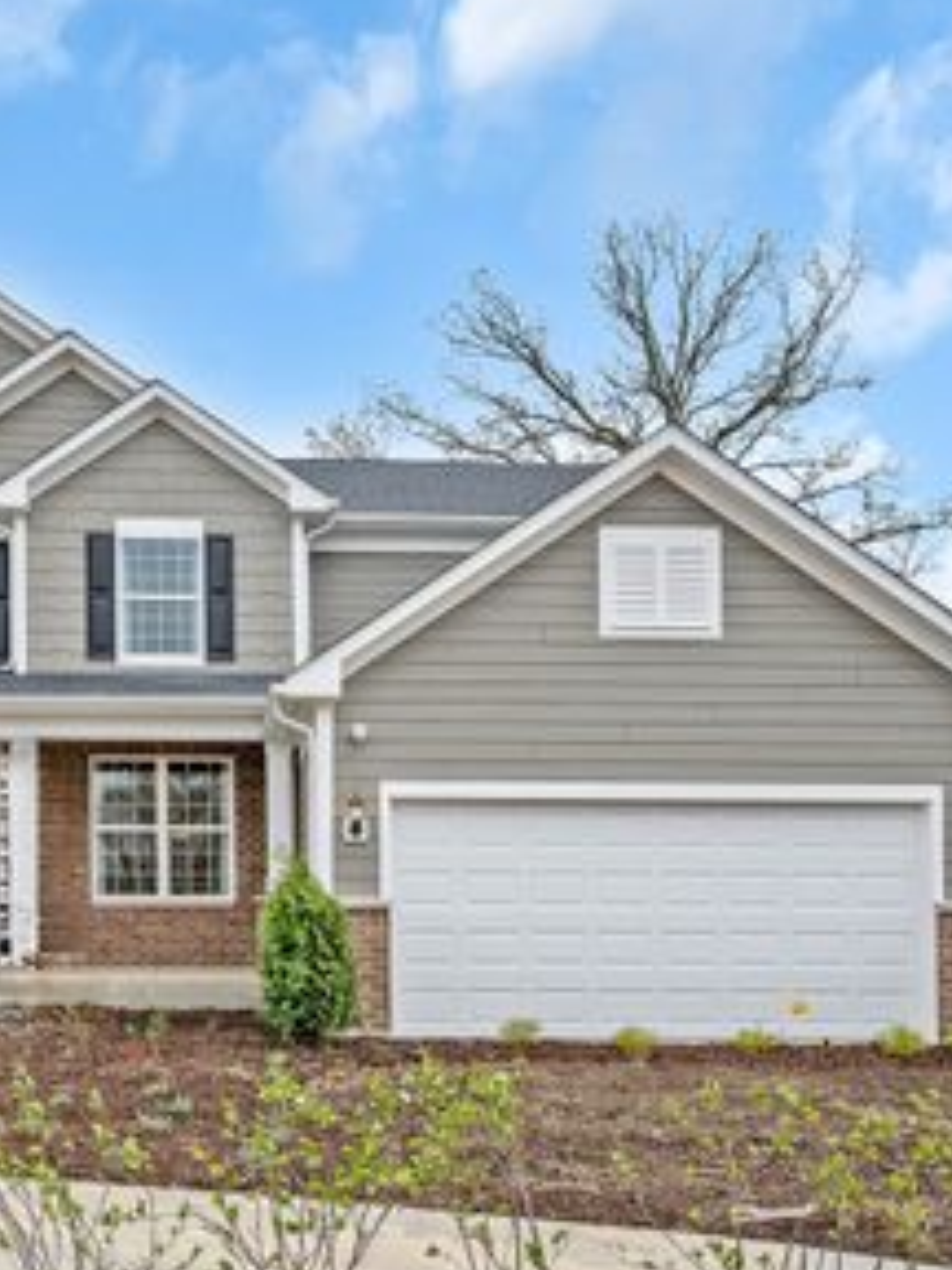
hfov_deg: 46.0
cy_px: 681
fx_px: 1100
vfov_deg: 59.9
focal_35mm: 30
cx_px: 309
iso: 200
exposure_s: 1/250
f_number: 8
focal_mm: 18
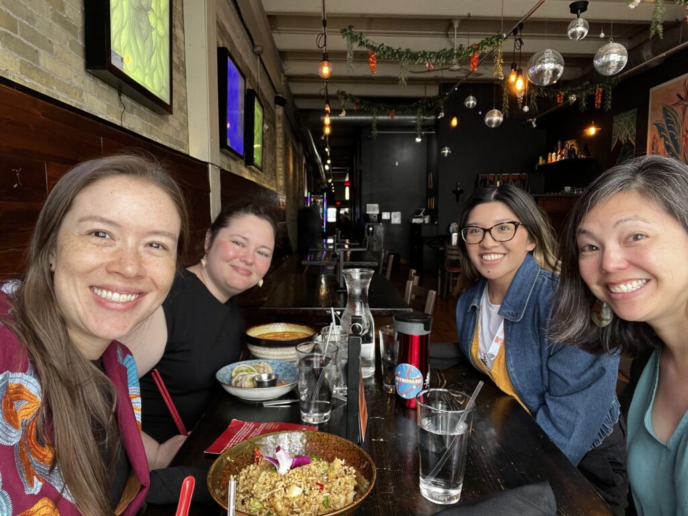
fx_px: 457
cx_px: 344
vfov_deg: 58.9
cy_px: 258
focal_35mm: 23
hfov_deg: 73.9
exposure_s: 1/70
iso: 100
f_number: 2.2
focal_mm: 2.71
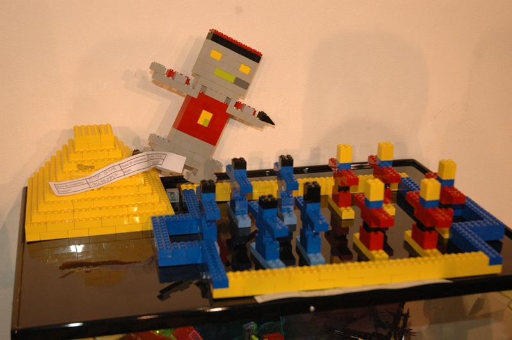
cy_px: 170
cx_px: 256
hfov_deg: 35.1
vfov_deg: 23.7
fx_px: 810
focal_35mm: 57
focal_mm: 38
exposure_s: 1/80
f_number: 4.2
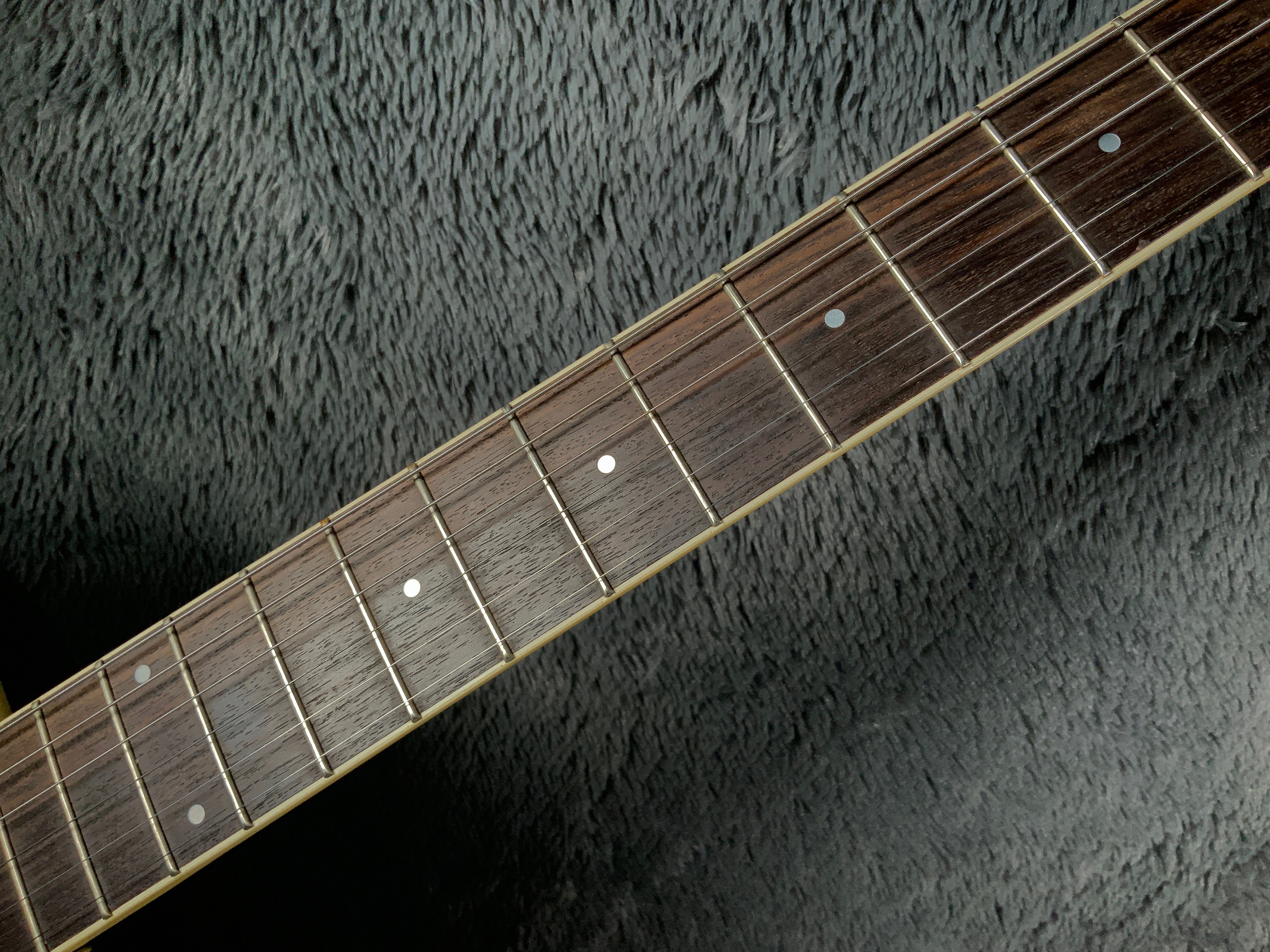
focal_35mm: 29
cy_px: 476
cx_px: 635
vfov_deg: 48.2
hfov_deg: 61.7
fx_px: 1064
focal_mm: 3
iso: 32
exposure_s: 1/312
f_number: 1.8
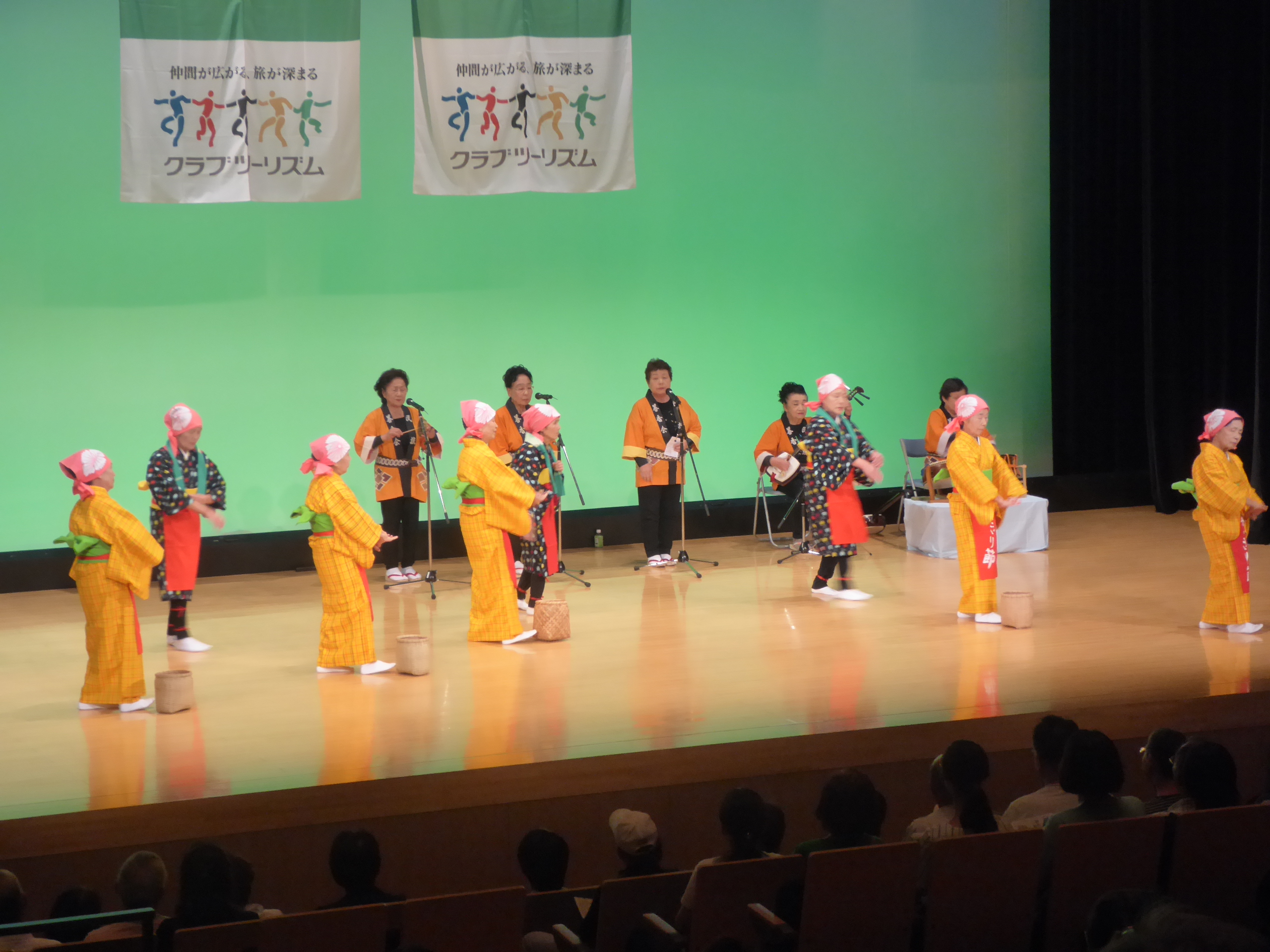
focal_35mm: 107
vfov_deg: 13.8
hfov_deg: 18.4
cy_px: 476
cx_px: 635
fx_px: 3926
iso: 400
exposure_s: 1/20
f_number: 5
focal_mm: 17.5
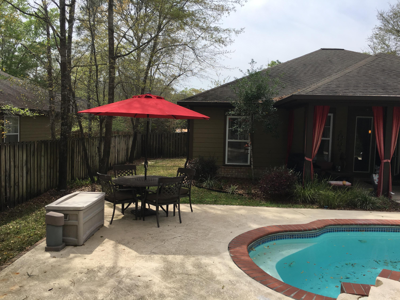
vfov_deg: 48.2
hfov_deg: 61.7
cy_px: 150
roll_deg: -1.9
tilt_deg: -3.3
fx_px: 335
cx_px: 200
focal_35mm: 29
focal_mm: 4.15
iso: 25
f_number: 2.2
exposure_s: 1/1603
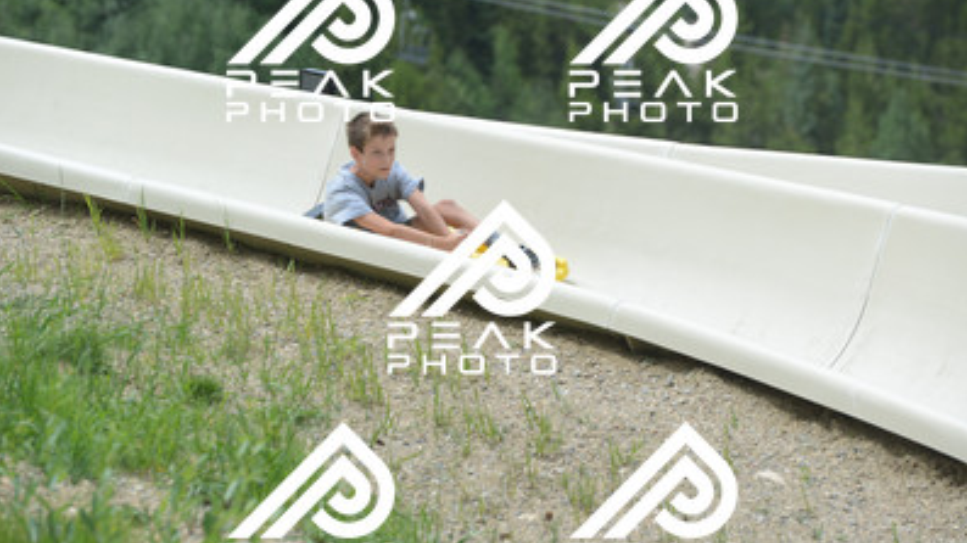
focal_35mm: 206
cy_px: 272
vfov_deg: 5.9
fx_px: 5280
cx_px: 482
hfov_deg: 10.5
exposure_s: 1/640
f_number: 6.3
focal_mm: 195
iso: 320
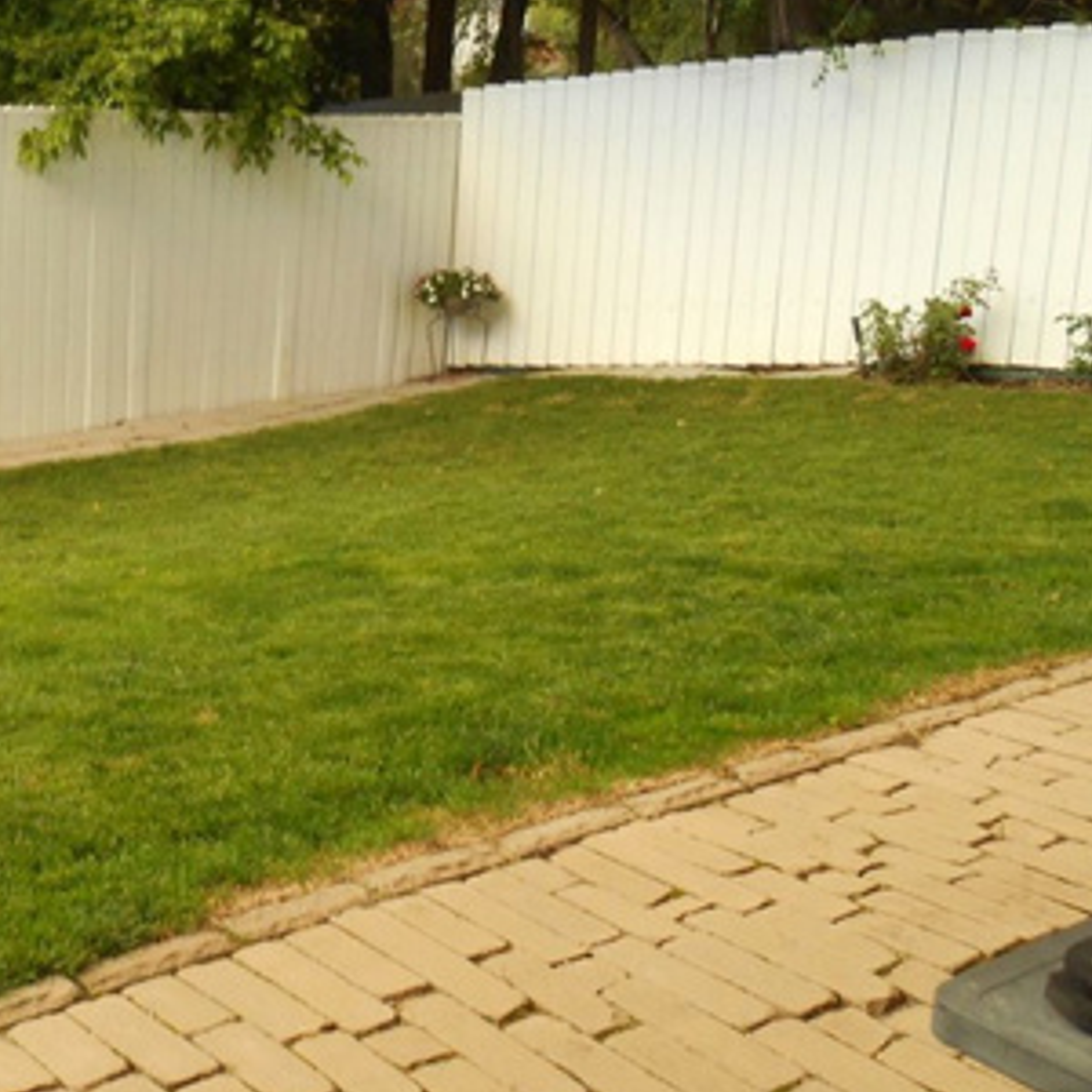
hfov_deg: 33.3
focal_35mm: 49
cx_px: 160
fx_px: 1749
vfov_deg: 34.6
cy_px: 491
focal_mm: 4.7
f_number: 3.4
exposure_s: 1/30
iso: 160
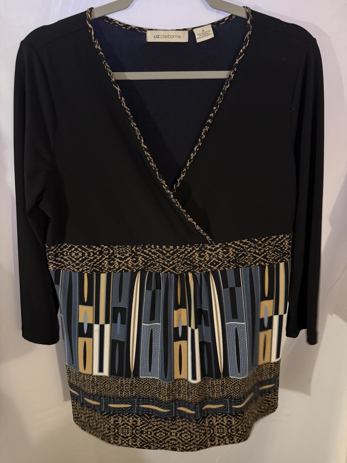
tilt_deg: -16.4
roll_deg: +1.3
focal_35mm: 24
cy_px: 232
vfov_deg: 71.6
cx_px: 174
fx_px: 321
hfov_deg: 56.8
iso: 1250
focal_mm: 6.76
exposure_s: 1/30
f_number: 1.78
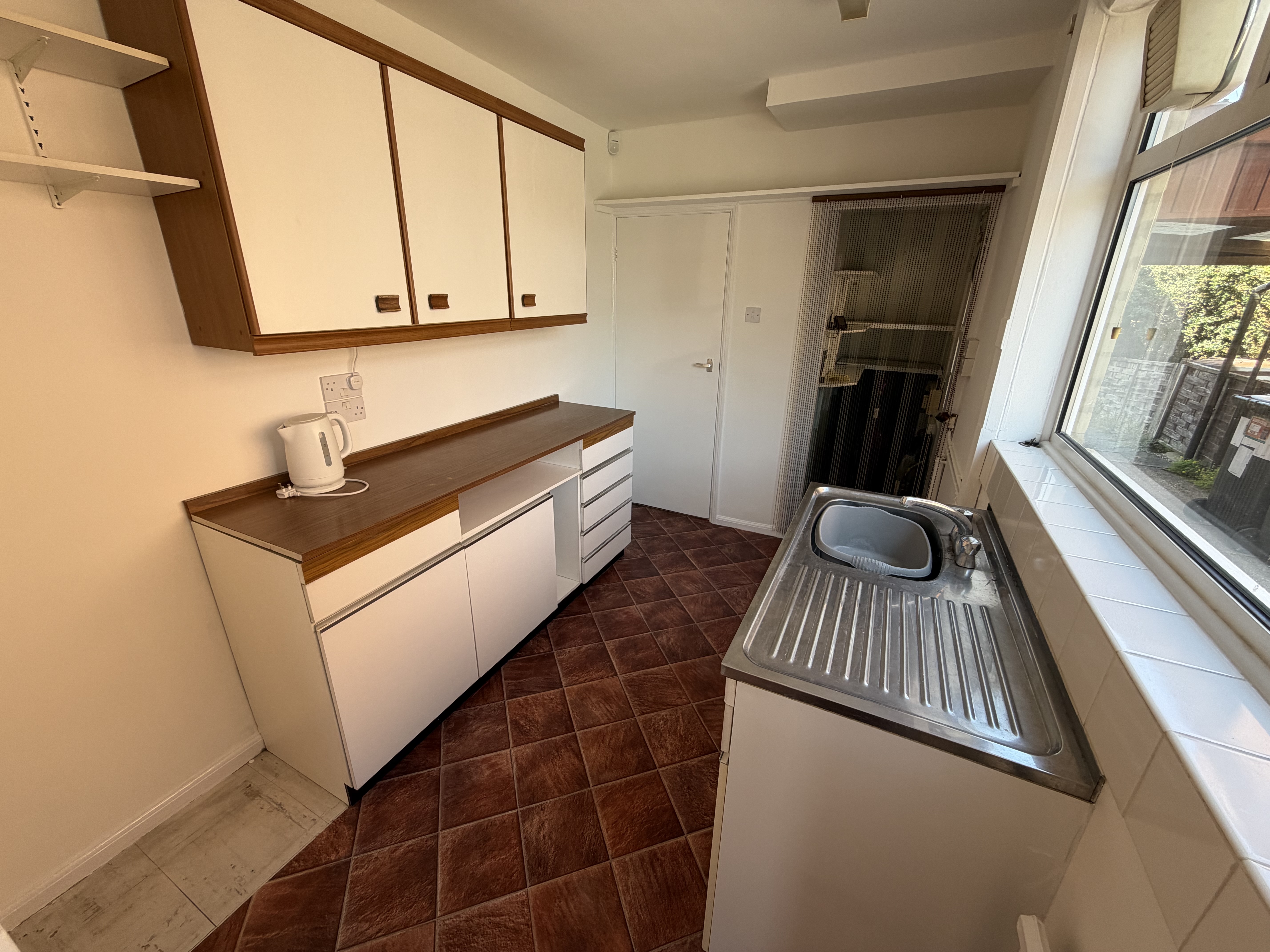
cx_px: 635
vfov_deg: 85.7
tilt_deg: -19.4
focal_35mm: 14
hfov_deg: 102.1
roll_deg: -0.7
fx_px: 514
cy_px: 476
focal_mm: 2.22
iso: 80
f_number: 2.2
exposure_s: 1/121
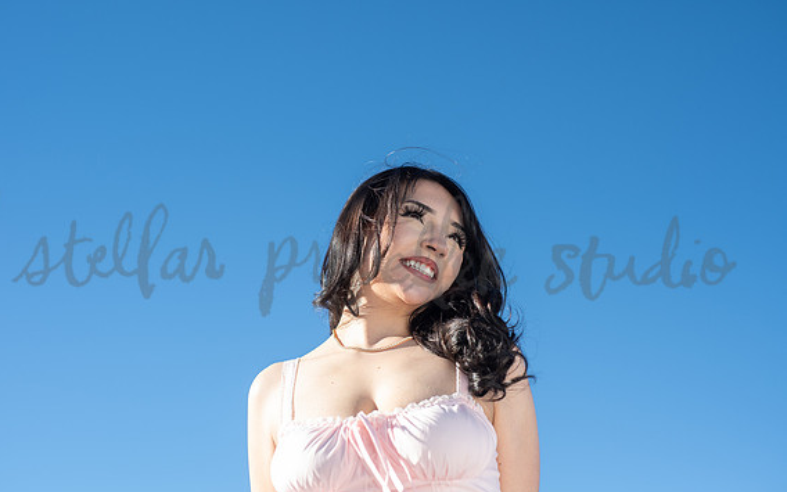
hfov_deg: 38.9
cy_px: 255
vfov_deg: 24.9
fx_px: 1115
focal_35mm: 52
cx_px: 387
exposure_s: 1/1000
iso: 125
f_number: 2.8
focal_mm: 50
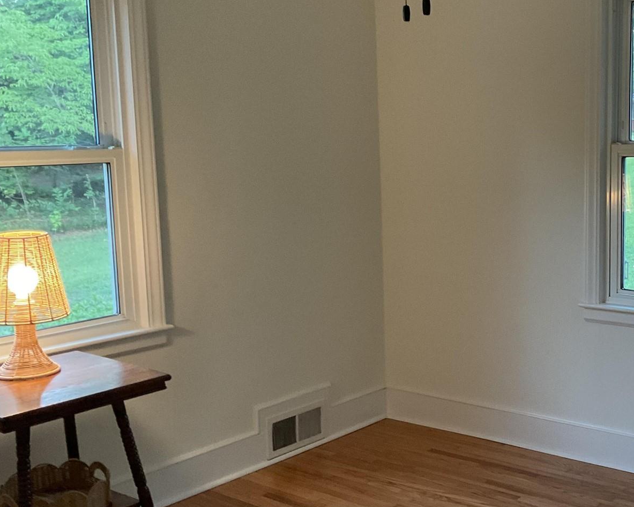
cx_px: 537
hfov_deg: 36.3
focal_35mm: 49
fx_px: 919
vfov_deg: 30.8
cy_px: 247
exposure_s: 1/60
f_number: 1.8
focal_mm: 3
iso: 160
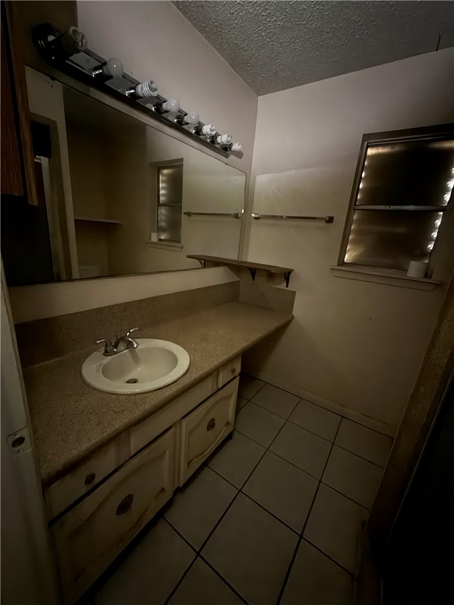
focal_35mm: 14
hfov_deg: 85.7
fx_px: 245
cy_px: 302
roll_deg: -5.3
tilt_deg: -15.1
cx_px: 227
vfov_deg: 102.1
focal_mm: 2.22
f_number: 2.2
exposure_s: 1/4
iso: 2500
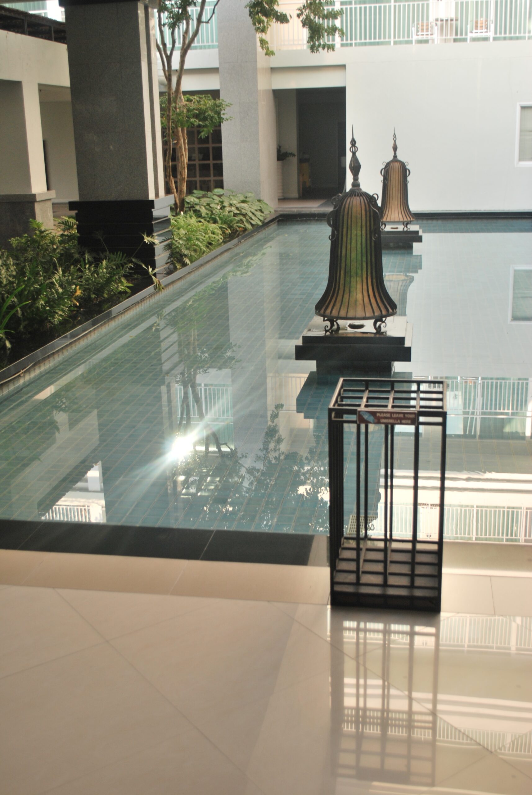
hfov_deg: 34.3
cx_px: 266
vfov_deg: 49.5
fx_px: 862
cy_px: 398
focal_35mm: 39
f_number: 4.5
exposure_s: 1/125
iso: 200
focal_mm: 26
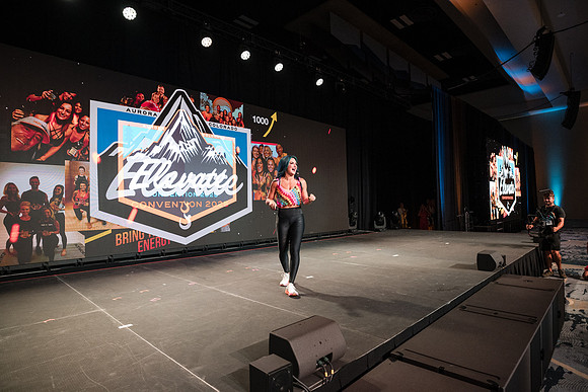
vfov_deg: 62.0
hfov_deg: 84.0
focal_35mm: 20
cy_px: 196
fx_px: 327
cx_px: 294
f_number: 2.8
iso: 3200
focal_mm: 20
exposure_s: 1/160
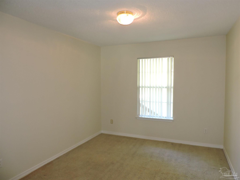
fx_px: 166
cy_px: 90
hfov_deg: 71.6
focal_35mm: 24
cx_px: 120
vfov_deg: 56.8
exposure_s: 1/40
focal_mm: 4.3
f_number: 3
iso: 400
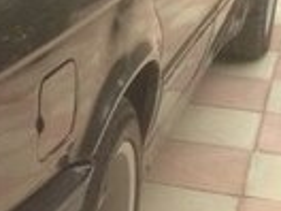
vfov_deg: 10.2
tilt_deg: -20.6
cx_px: -311
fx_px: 1177
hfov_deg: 11.9
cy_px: 110
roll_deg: -2.6
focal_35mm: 145
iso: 32
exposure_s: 1/33
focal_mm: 4.15
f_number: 2.2
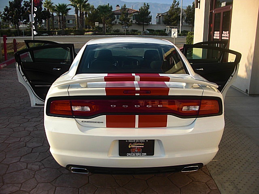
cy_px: 97
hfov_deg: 51.4
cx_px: 130
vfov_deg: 39.7
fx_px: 269
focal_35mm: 36
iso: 50
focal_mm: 6.3
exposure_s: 1/320
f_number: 2.8
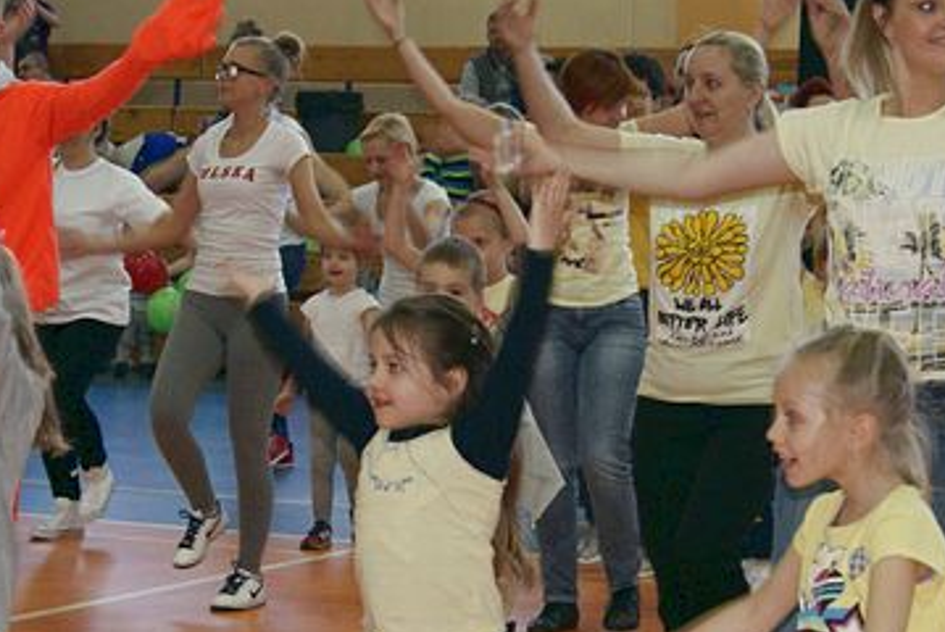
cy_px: 469
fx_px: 3262
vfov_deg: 11.0
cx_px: 492
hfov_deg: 16.5
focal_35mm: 124
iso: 400
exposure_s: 1/60
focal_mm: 35
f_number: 5.6
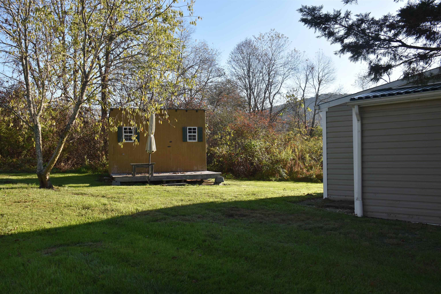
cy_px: 147
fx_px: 404
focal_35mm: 33
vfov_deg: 40.0
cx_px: 220
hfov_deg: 57.2
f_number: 6.3
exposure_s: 1/200
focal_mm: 22
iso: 100
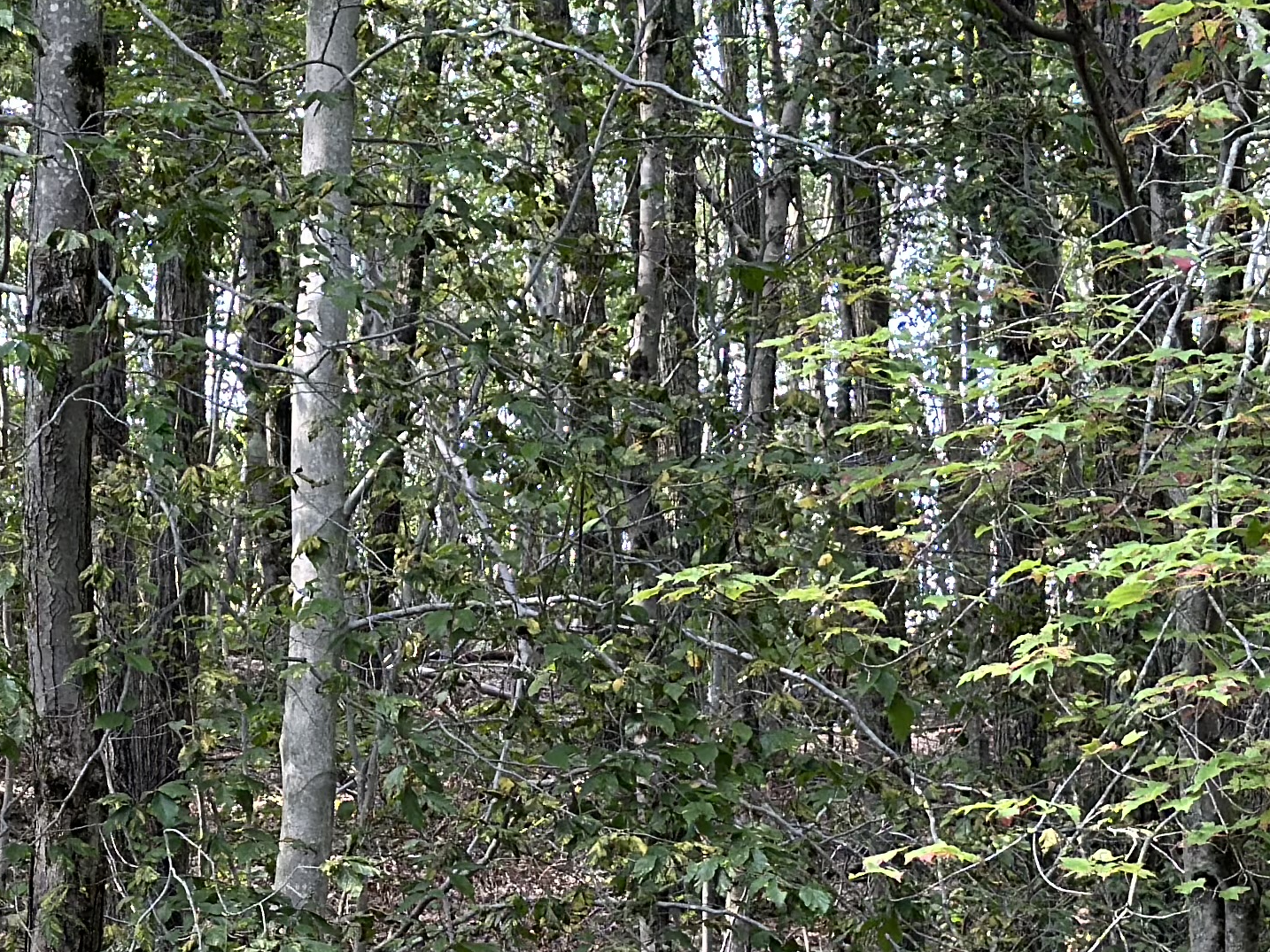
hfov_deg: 14.5
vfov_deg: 10.9
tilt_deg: +9.5
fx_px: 4952
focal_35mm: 135
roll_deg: +2.8
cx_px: 252
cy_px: 897
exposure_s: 1/195
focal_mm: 6.86
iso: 80
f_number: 1.78
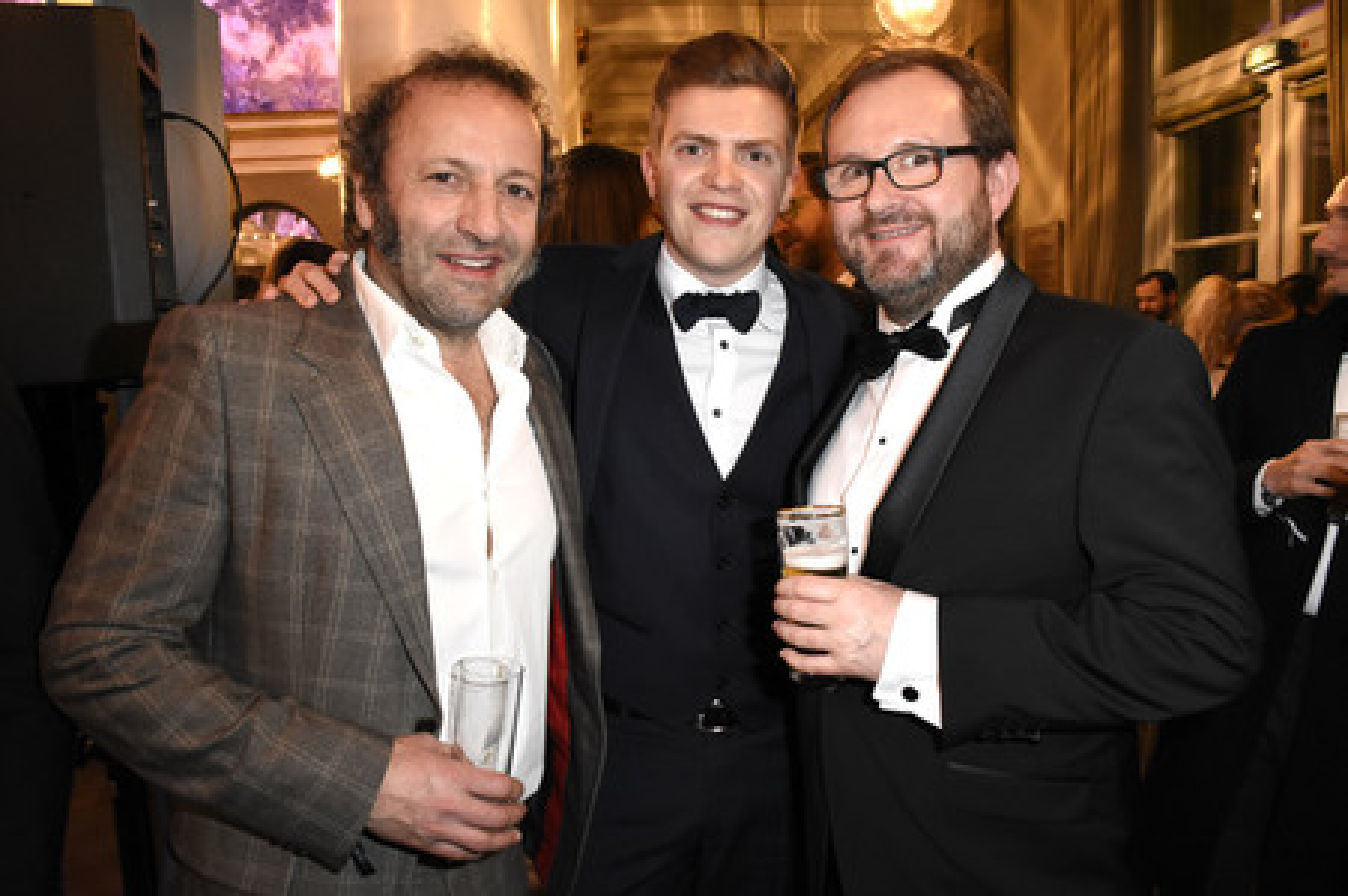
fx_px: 1010
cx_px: 674
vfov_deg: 47.9
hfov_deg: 67.4
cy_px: 448
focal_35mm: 27
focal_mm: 18
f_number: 6.3
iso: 3200
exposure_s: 1/60
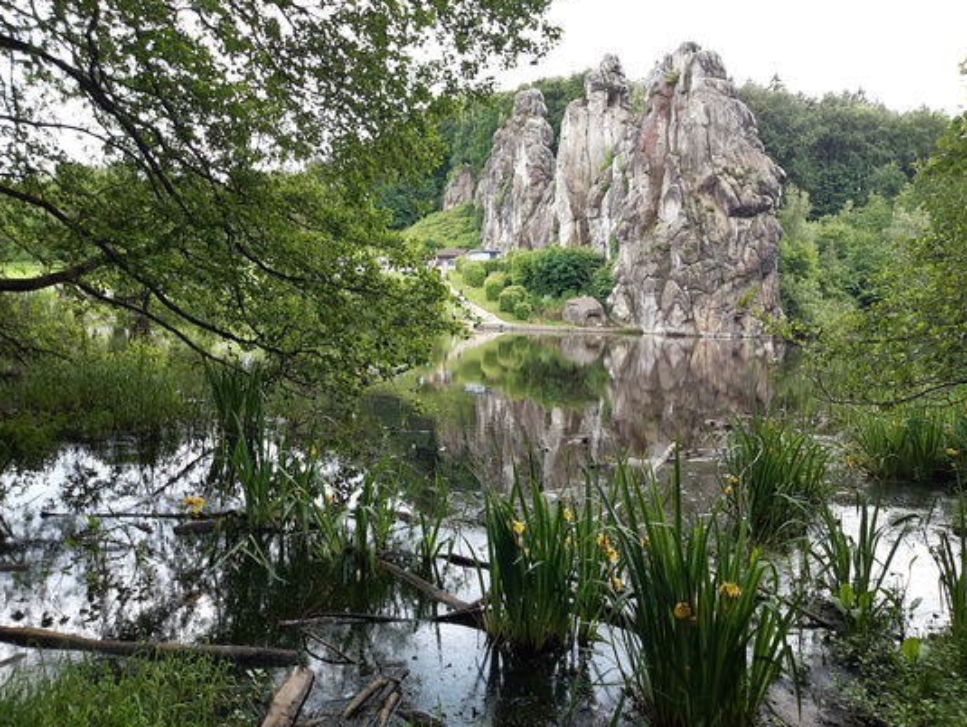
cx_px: 490
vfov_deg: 51.4
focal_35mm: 27
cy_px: 352
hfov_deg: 65.3
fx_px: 755
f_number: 1.7
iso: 40
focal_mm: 3.92
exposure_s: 1/120
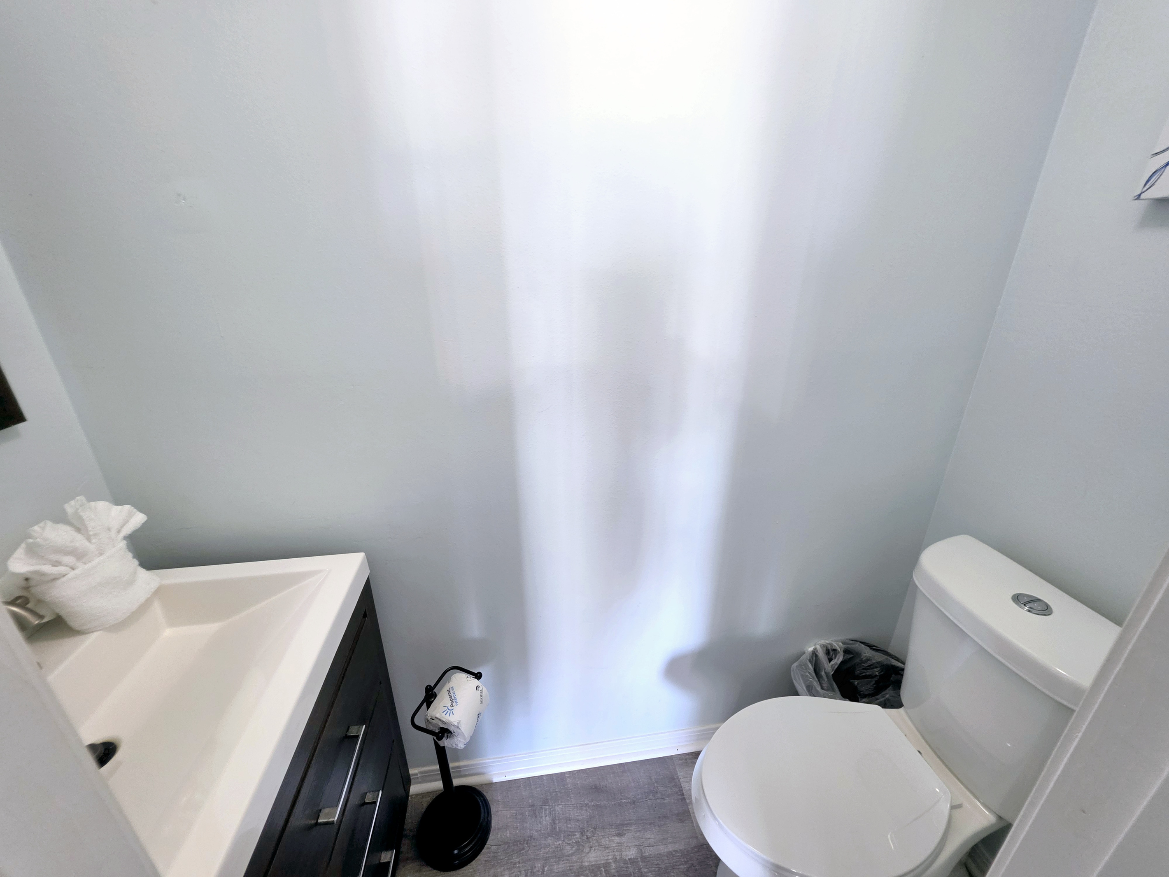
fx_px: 439
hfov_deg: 106.2
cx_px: 584
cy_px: 438
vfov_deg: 89.9
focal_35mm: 13
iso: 160
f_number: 1.9
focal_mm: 2.2
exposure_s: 1/60.2
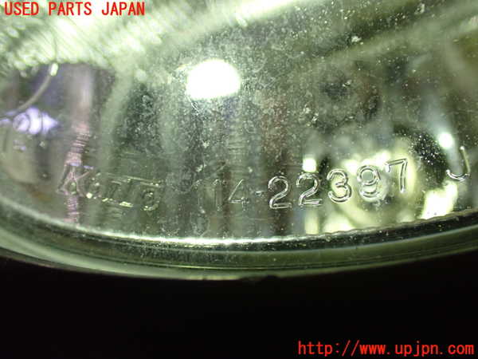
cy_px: 180
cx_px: 239
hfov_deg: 51.4
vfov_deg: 39.7
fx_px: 497
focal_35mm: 36
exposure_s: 1/40
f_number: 2.5
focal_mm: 6.37
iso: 1000
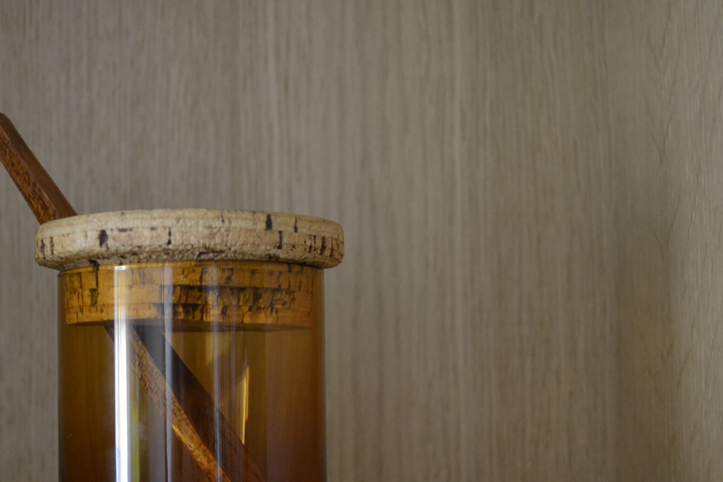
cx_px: 231
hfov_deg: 37.1
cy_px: 326
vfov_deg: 25.4
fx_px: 1064
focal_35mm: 53
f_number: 4
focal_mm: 24
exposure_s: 1/60
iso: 1800
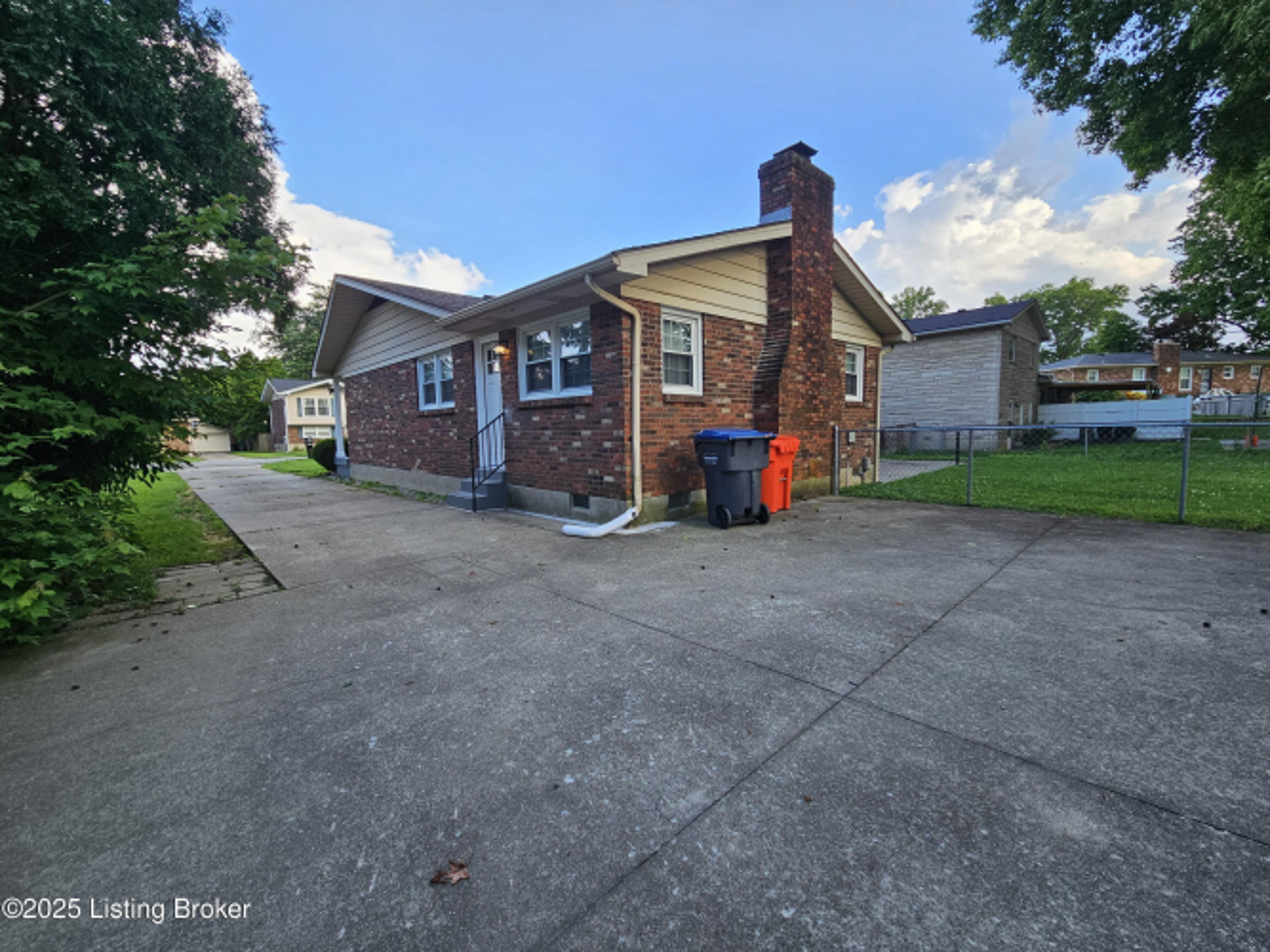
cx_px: 635
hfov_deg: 106.2
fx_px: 477
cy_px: 476
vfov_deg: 89.9
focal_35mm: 13
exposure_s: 1/463
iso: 50
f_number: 2.2
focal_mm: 2.2
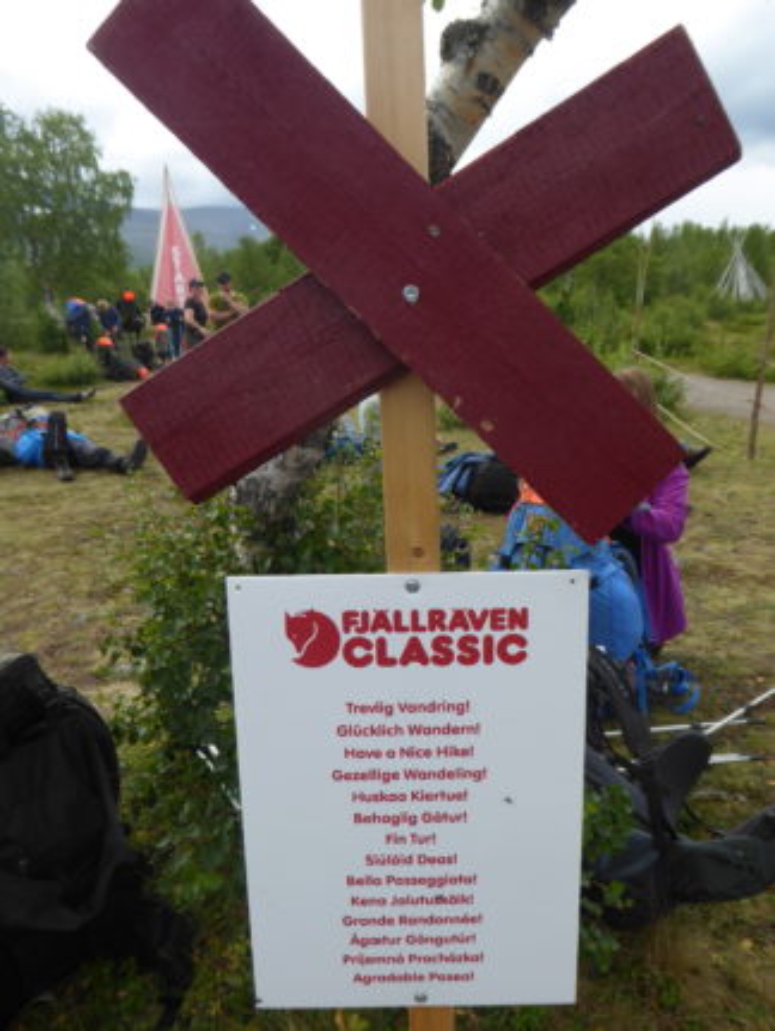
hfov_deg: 48.3
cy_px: 516
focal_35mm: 29
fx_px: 864
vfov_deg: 61.6
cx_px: 388
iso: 80
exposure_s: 1/250
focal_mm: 5
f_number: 3.5
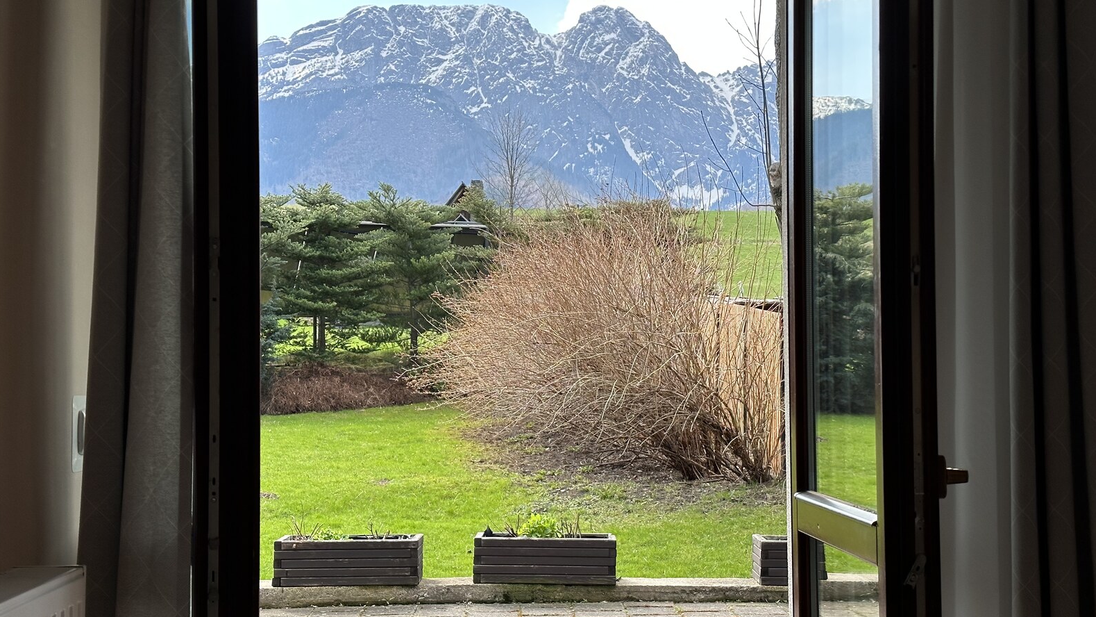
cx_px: 542
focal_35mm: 53
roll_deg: +0.9
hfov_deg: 39.2
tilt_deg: +1.4
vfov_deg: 22.6
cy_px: 327
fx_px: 1540
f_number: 1.78
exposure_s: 1/709
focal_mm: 6.86
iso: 64
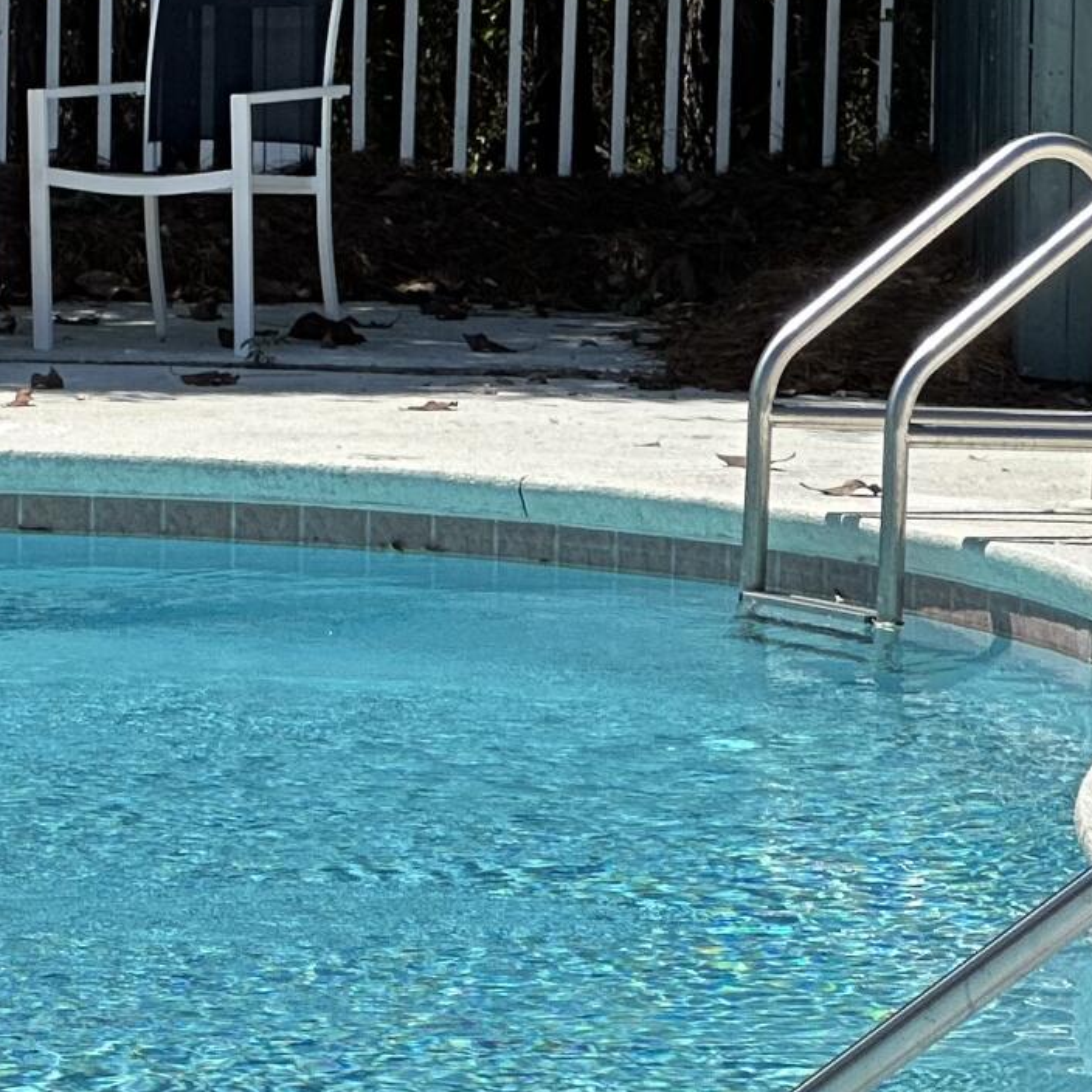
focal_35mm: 290
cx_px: -566
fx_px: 10350
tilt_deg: -3.1
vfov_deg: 6.0
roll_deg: -0.6
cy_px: 135
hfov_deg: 6.0
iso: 32
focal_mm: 9
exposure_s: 1/968
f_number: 2.8
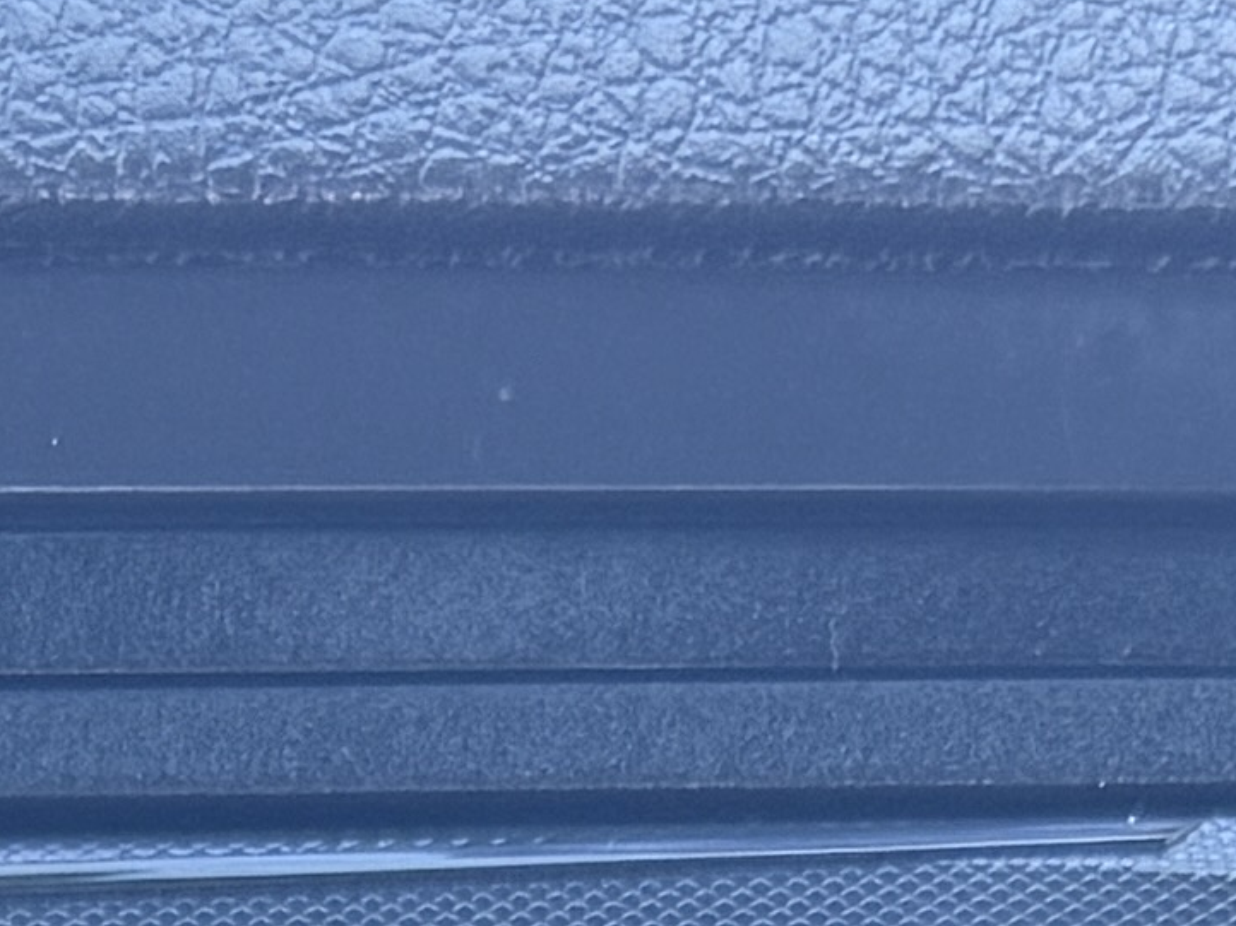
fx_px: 6782
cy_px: 3209
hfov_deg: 10.2
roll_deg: -0.7
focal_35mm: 190
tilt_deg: -30.0
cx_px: -265
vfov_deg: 6.7
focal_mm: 6.76
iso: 200
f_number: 1.78
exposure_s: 1/65
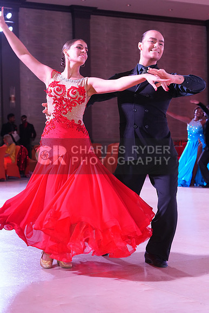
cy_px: 156
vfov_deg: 28.8
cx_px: 104
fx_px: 609
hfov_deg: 19.5
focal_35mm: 70
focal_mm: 70
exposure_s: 1/200
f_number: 5.6
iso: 3200
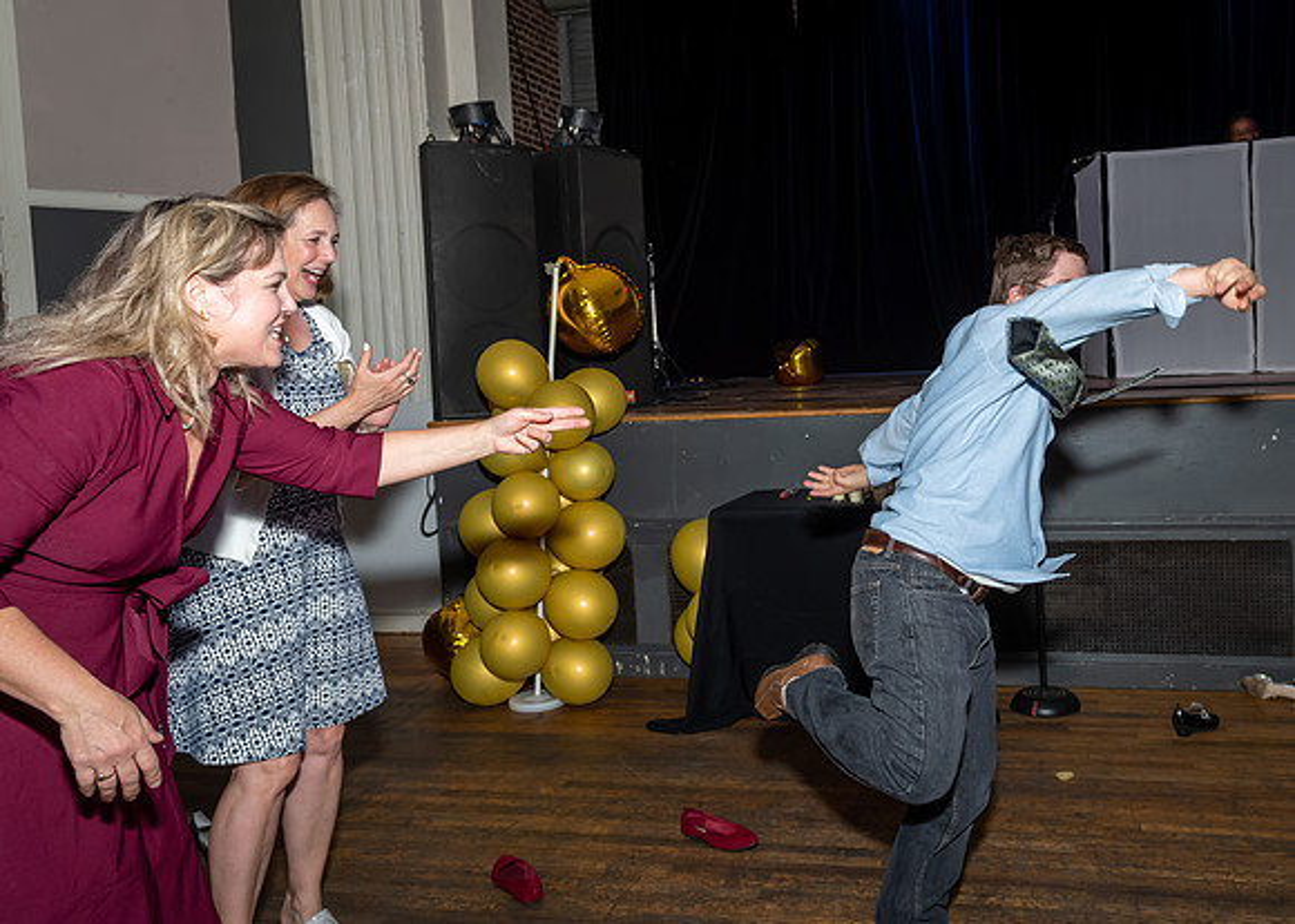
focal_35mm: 31
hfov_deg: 58.8
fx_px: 1135
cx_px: 801
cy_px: 391
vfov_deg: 44.2
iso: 400
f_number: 5.6
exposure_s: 1/250
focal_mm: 17
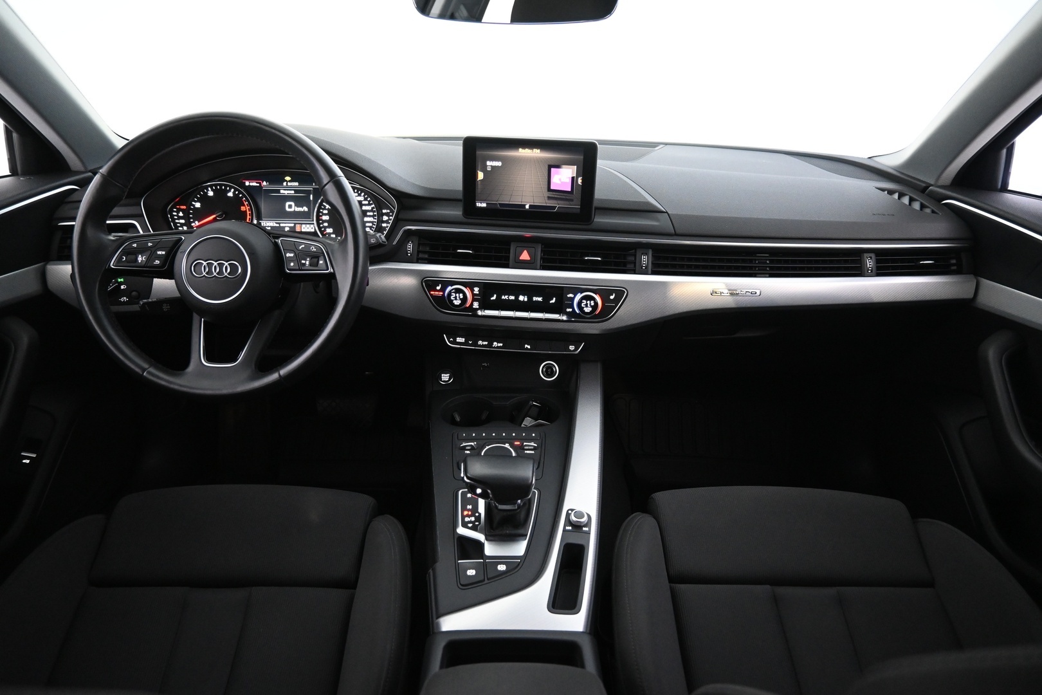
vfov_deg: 53.1
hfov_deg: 73.7
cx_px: 521
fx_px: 695
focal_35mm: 24
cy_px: 348
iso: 2800
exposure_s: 1/25
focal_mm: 16
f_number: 3.5
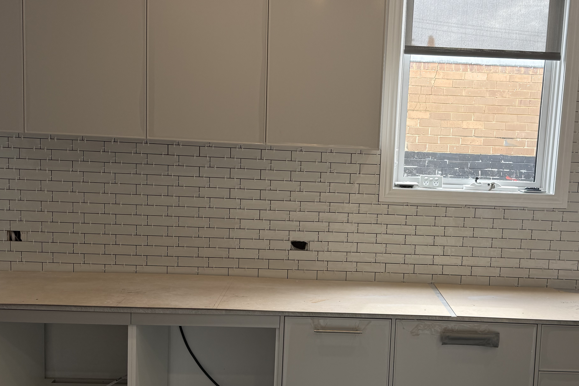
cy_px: 213
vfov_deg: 34.2
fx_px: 627
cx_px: 360
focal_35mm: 39
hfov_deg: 49.1
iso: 64
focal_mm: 6.76
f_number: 1.78
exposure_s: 1/241
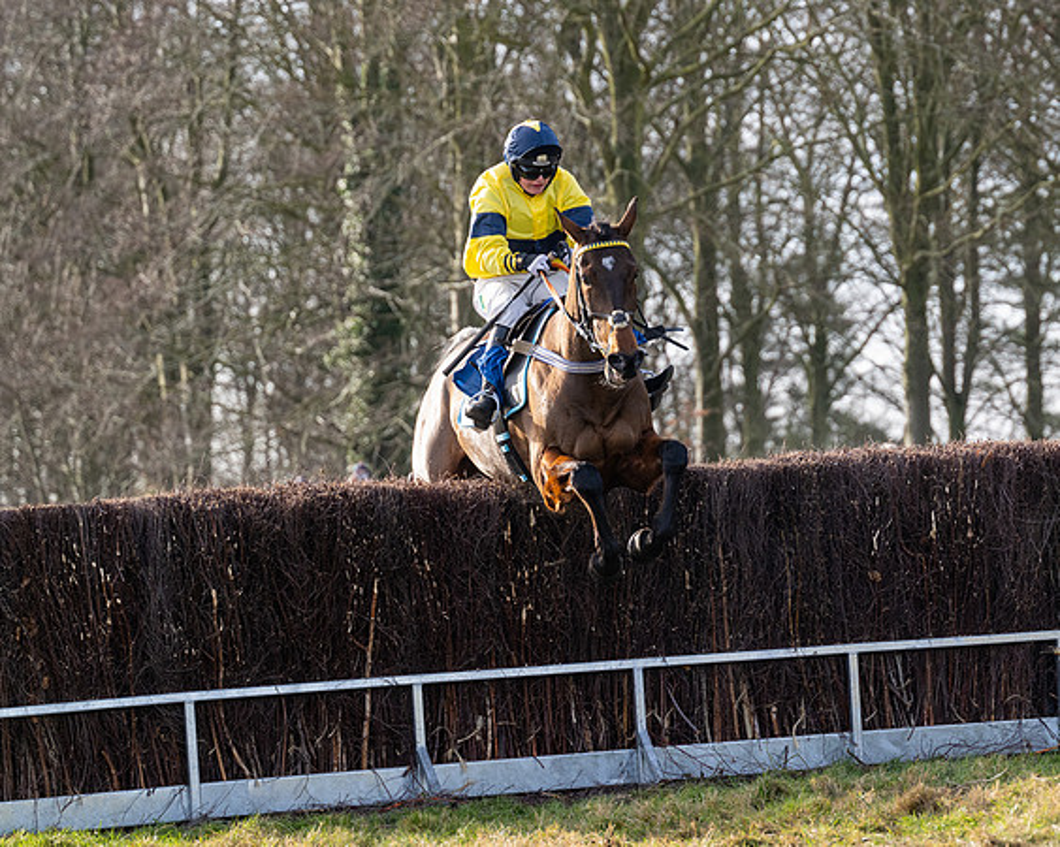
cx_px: 706
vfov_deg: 8.3
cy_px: 430
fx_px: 5869
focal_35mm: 187
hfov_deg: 10.3
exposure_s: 1/1600
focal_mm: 135
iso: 800
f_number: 4
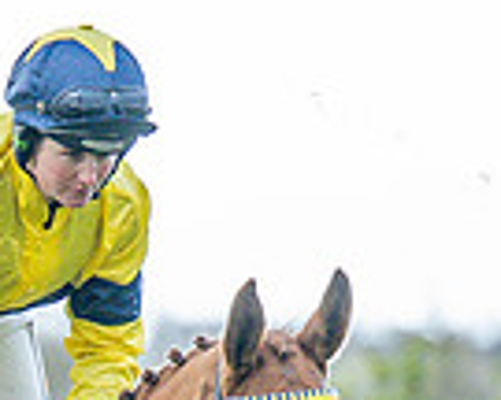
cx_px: -189
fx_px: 16132
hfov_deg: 1.8
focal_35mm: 1088
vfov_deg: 1.4
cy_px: 798
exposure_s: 1/1000
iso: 400
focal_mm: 120
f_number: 2.8
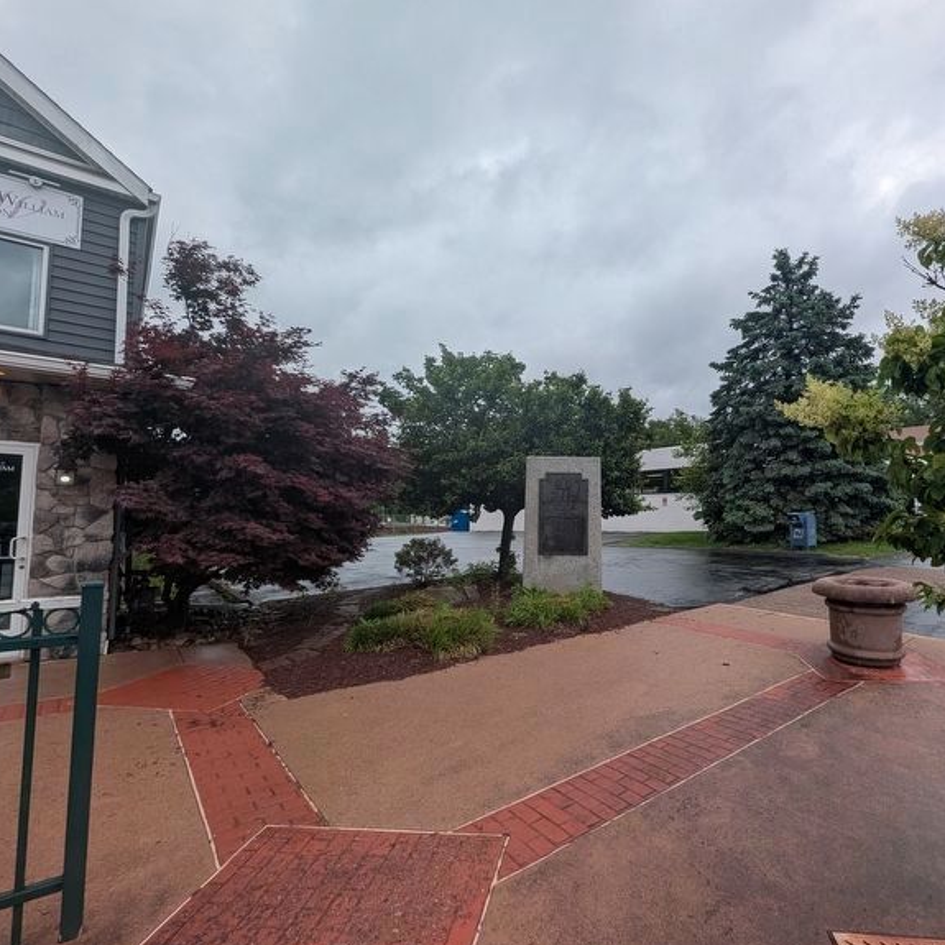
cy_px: 490
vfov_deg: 87.4
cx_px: 563
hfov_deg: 86.4
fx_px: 494
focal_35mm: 16
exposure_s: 1/1307
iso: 47
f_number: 2.2
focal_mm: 1.95
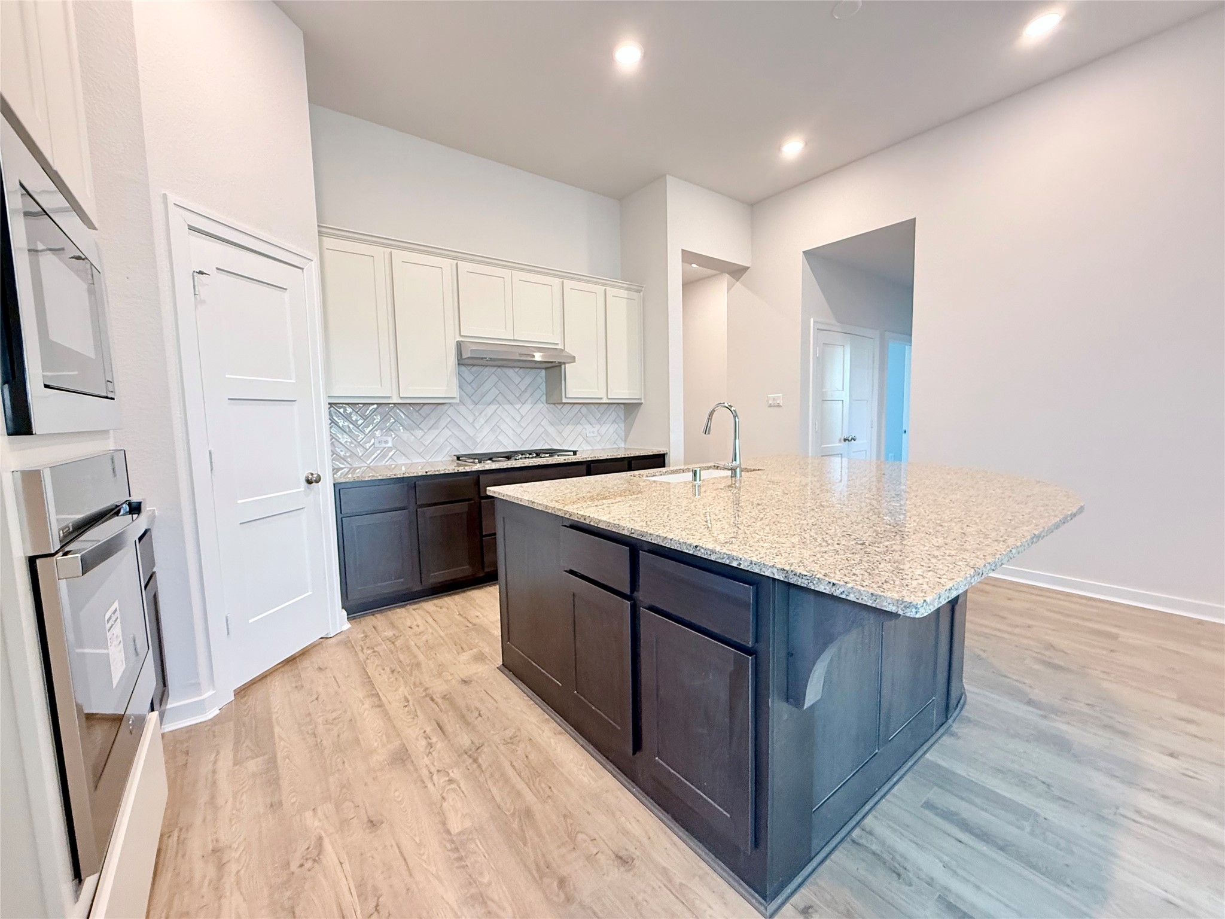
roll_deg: +1.1
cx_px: 612
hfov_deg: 102.1
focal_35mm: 14
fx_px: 495
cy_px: 460
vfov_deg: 85.7
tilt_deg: -5.2
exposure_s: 1/60
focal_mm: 2.22
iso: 400
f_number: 2.2
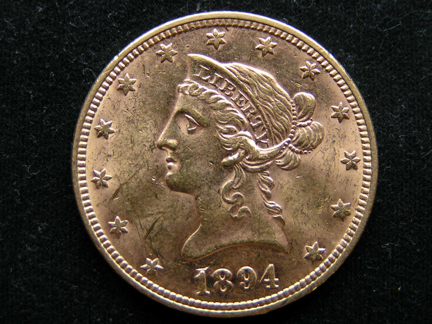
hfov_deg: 30.7
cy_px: 162
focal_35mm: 63
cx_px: 216
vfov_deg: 23.3
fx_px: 786
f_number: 3.2
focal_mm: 9.7
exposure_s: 1/60
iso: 100
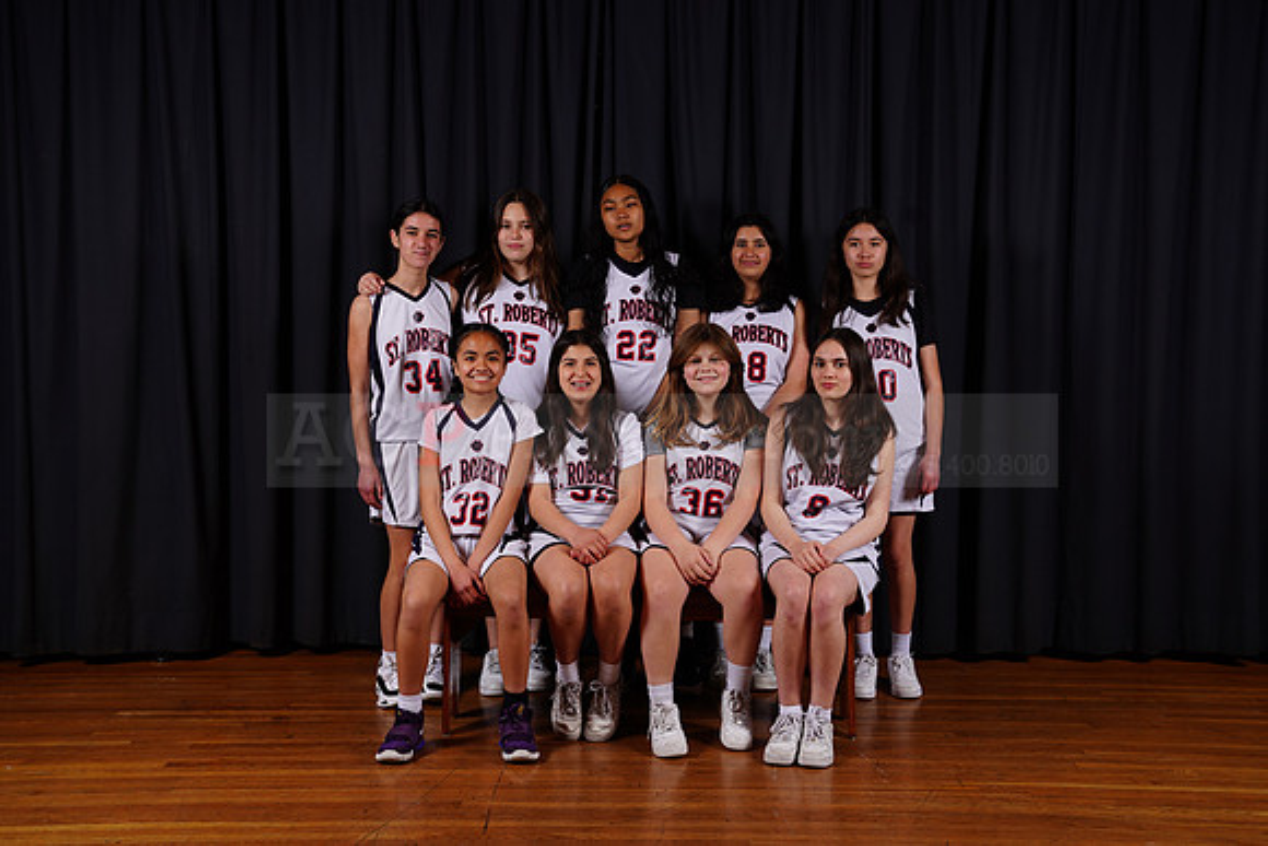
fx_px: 1726
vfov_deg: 27.5
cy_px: 423
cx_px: 634
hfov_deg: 40.3
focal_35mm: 49
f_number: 6.3
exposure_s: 1/200
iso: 200
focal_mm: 49
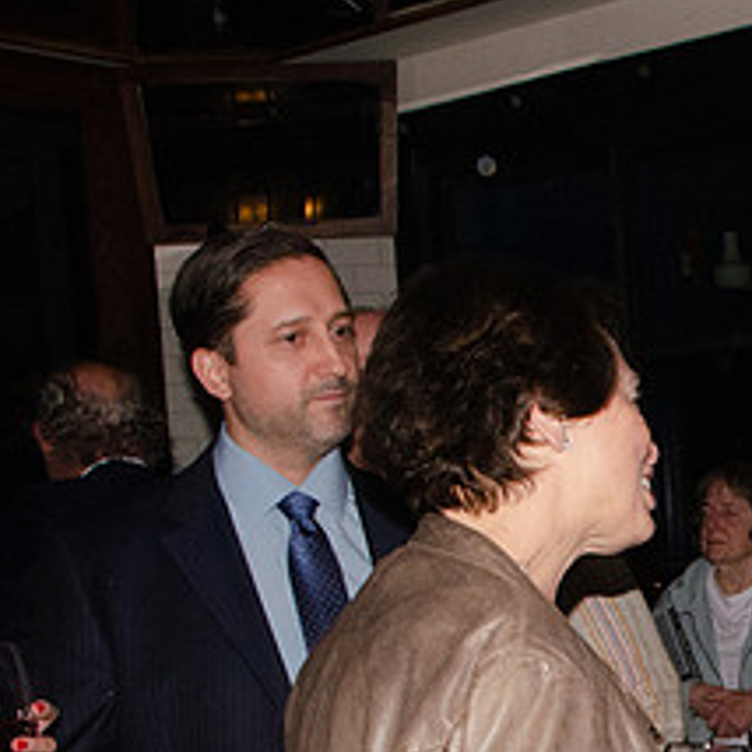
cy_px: 625
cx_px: 889
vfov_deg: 22.4
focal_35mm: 76
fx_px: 1868
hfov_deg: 21.3
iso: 2500
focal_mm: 22
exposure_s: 1/250
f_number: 22
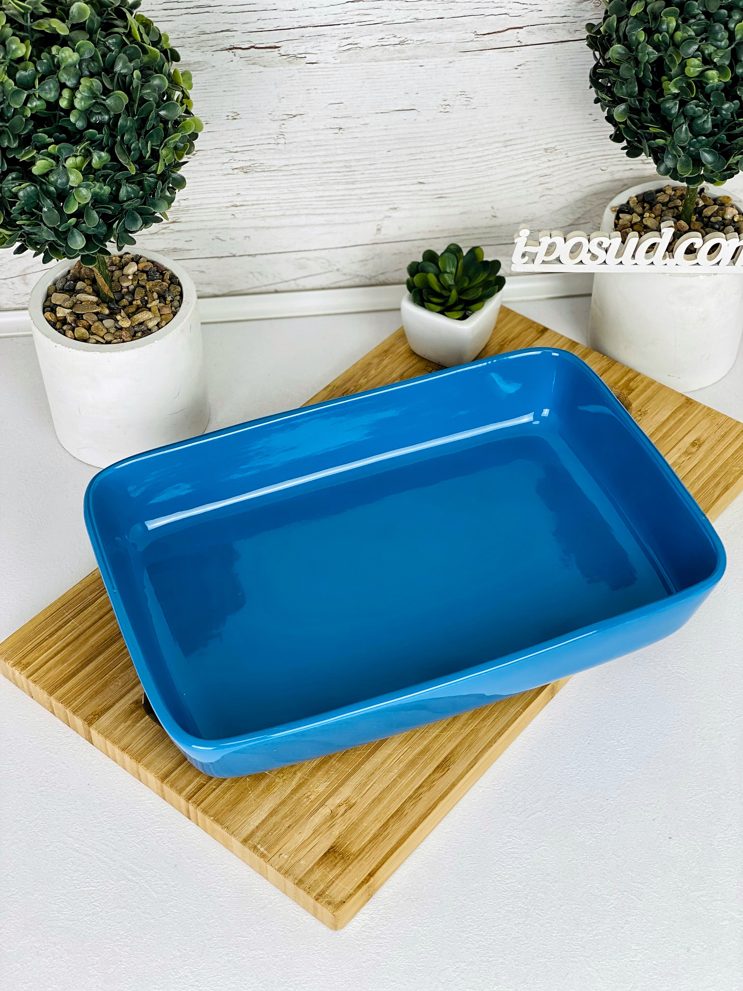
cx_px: 372
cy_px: 496
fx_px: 1488
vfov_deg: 36.8
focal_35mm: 52
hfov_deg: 28.0
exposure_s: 1/101
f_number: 2
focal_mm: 6
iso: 20
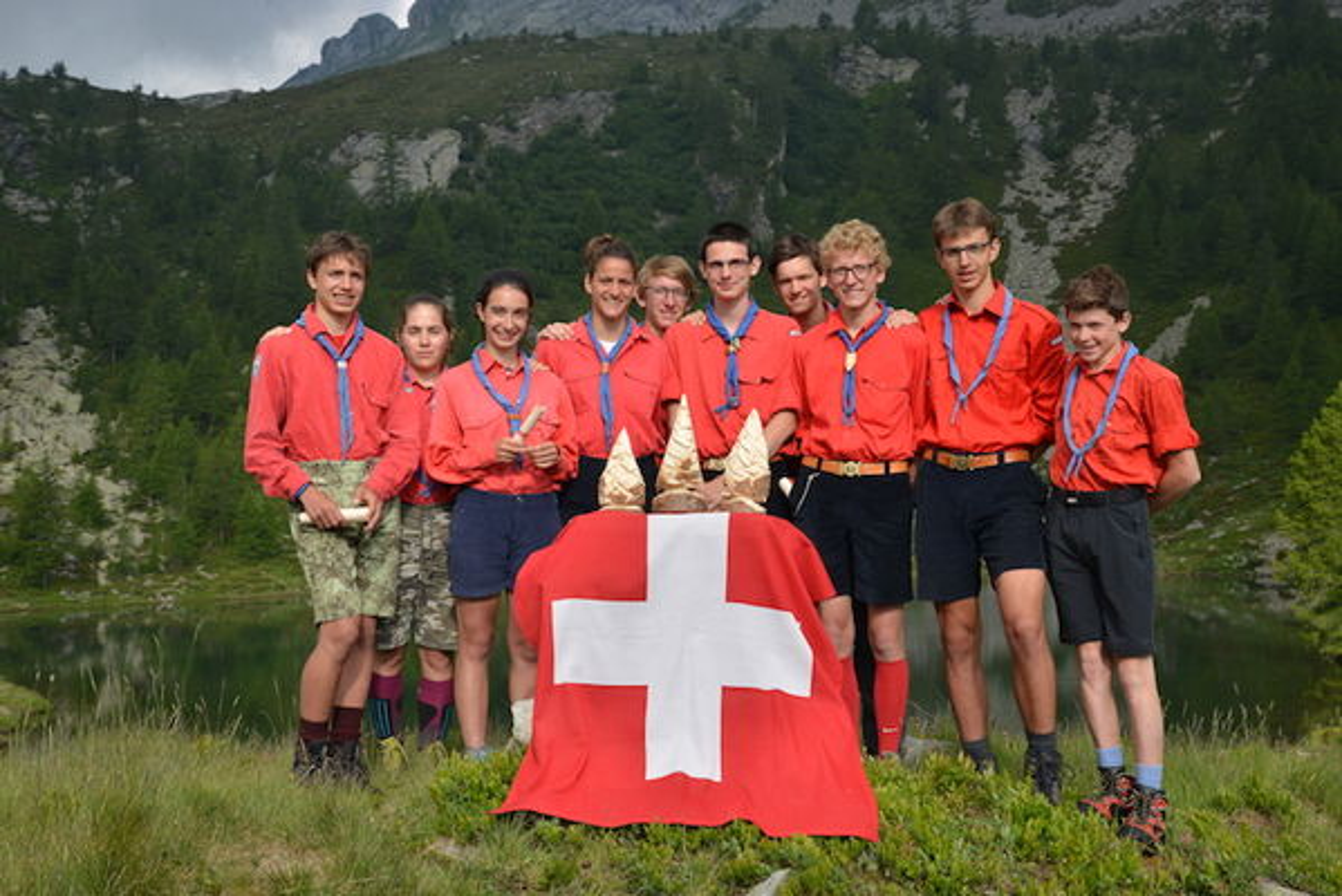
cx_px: 671
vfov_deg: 29.3
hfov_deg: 42.7
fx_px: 1716
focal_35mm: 46
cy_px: 448
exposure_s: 1/640
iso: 500
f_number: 13
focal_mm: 46
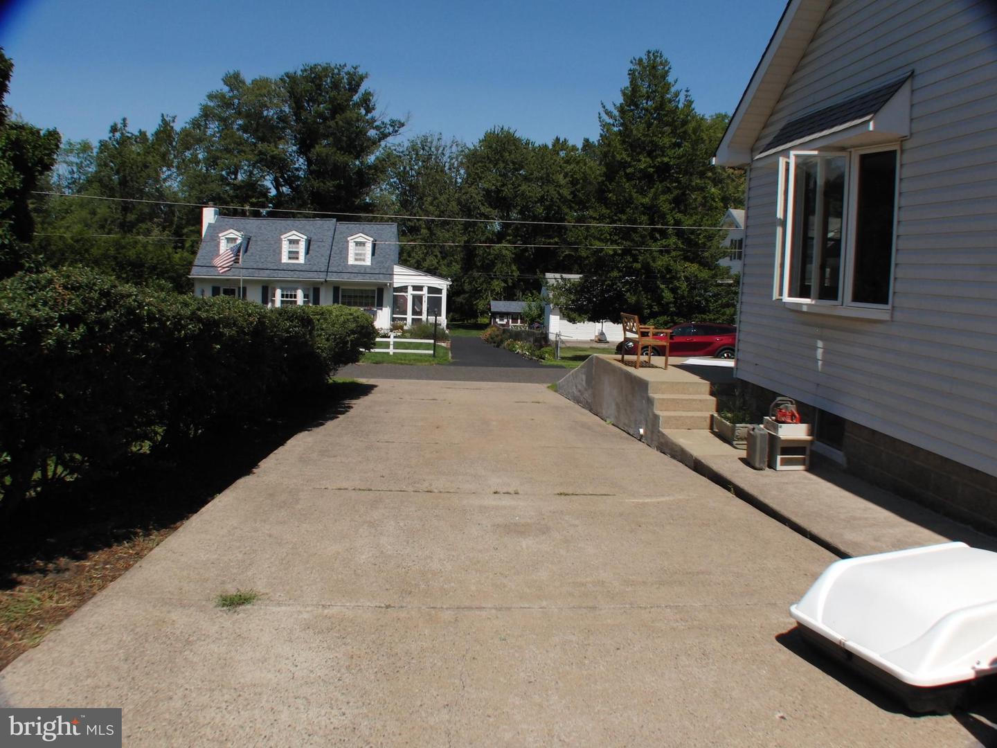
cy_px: 374
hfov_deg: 51.4
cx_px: 498
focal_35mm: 36
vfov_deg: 39.7
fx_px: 1037
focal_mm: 7.3
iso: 100
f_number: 4.2
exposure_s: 1/1600
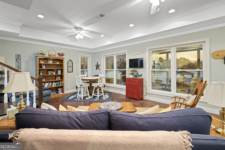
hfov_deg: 100.4
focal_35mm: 15
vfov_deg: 77.3
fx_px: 94
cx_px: 112
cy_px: 75
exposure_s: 1/4
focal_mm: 10
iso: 1250
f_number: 7.1
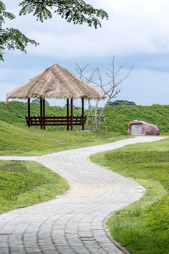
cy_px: 127
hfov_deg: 8.3
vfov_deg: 12.5
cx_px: 84
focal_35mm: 165
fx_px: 1163
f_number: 20
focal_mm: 165
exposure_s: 1/200
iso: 200
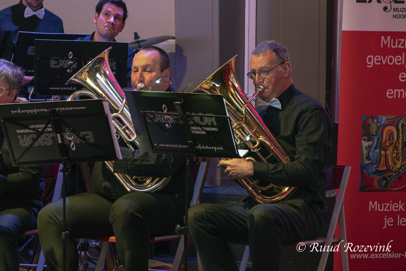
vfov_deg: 7.8
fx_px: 1973
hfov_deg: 11.7
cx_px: 203
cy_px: 136
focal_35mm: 175
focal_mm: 115
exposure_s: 1/30
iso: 800
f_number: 5
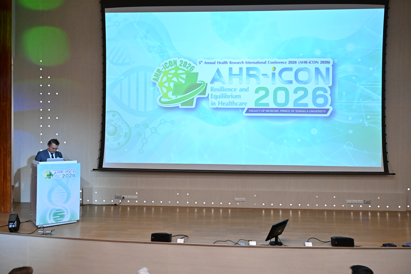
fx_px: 331
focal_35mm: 29
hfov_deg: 63.7
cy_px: 137
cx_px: 206
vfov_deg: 45.0
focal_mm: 29
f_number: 4
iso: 6400
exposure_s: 1/320
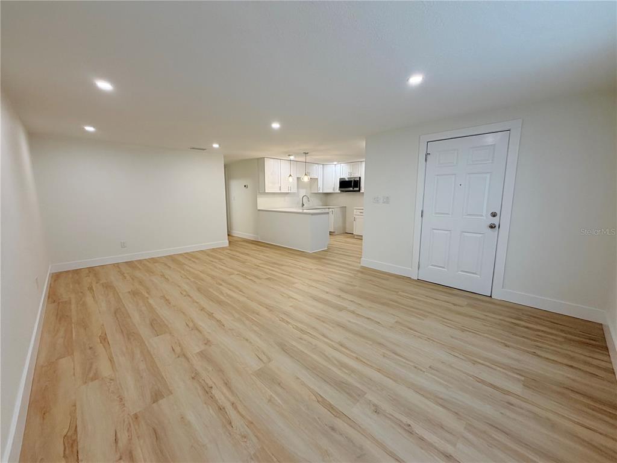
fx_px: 250
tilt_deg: -8.5
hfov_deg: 102.1
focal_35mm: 14
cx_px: 308
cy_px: 232
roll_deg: +0.8
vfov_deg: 85.7
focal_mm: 2.22
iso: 160
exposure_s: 1/120
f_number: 2.2
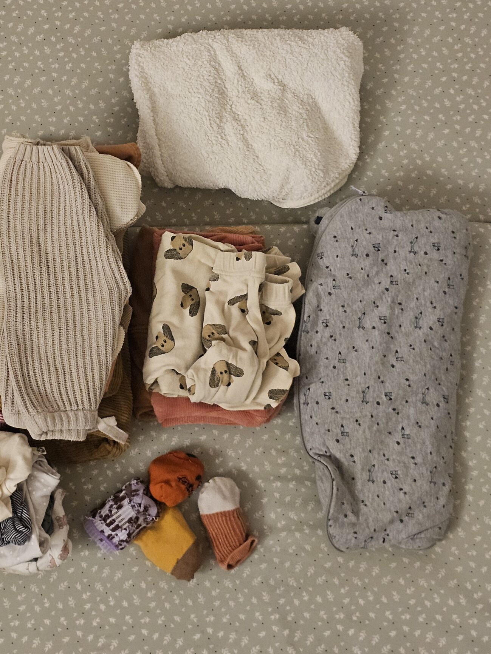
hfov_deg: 41.1
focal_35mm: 34
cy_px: 238
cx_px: 151
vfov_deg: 53.3
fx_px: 643
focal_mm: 6.3
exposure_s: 1/33
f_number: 1.7
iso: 640
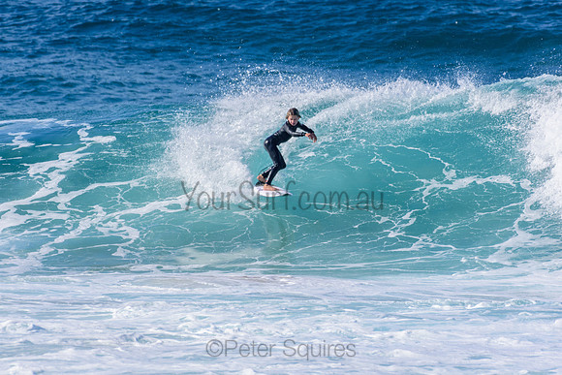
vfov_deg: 1.8
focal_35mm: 750
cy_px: 188
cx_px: 281
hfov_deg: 2.7
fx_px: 11711
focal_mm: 500
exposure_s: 1/2000
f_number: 5.6
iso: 250
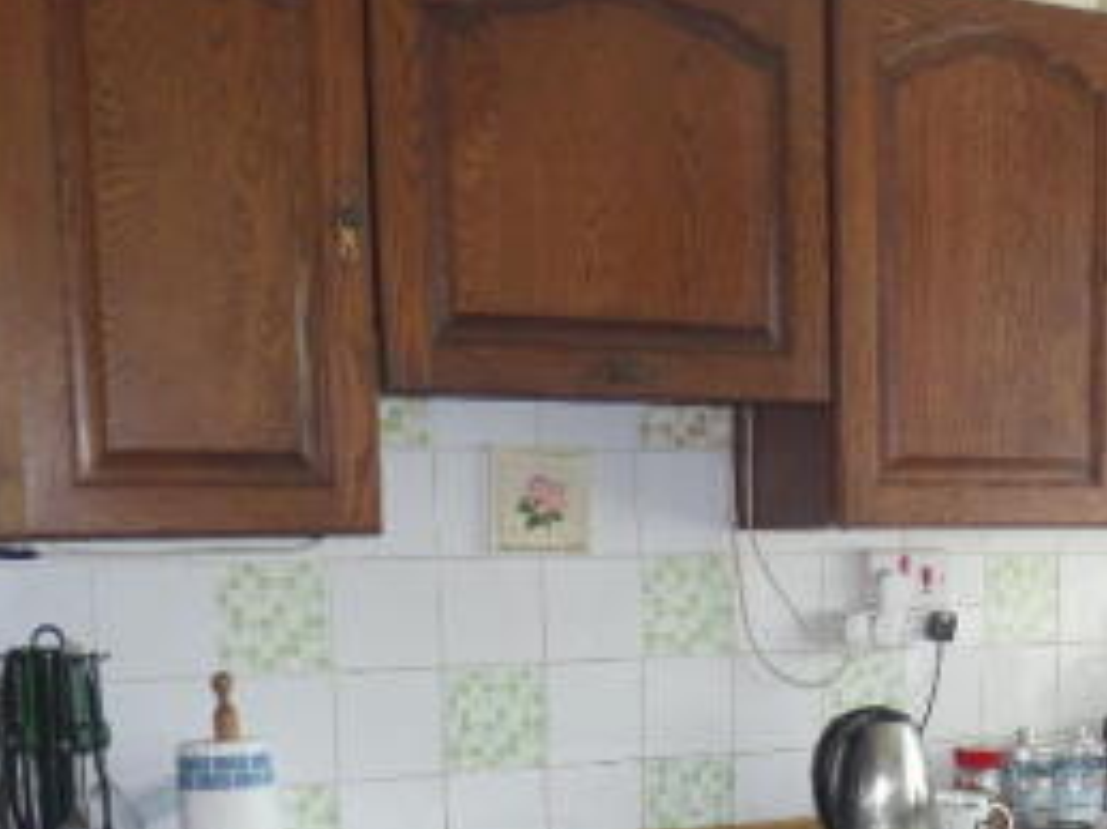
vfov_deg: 26.0
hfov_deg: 35.0
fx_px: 1726
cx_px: 789
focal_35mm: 54
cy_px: 771
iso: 120
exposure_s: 1/30
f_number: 3.2
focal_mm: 4
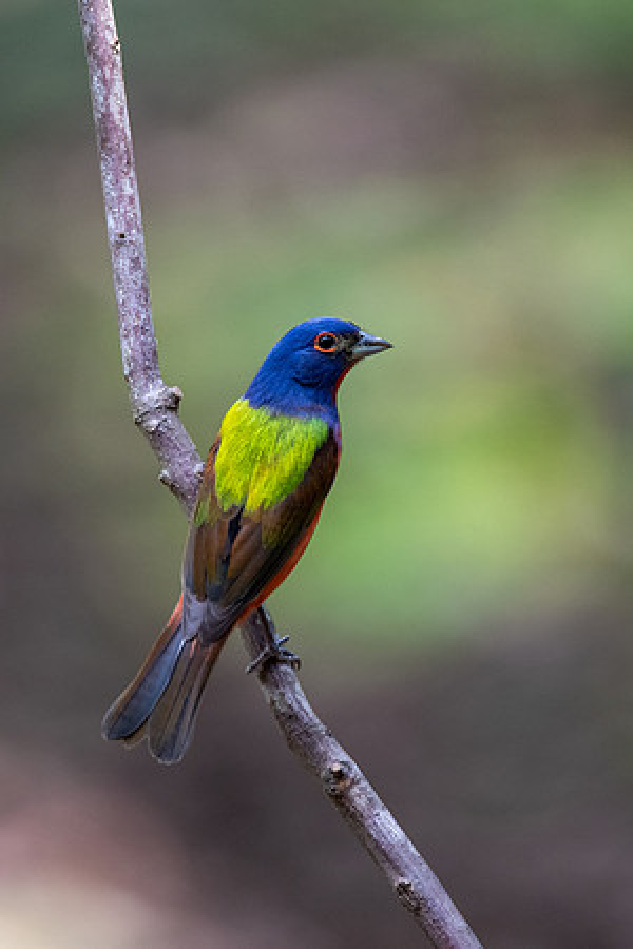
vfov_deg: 2.0
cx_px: 323
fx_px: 27174
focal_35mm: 1030
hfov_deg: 1.3
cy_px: 462
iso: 1000
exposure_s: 1/400
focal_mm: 600
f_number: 6.3
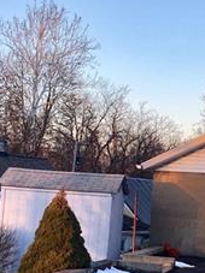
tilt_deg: +6.3
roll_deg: -3.5
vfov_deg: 20.0
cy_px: 113
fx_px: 775
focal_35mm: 98
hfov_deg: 15.0
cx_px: 151
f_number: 2.2
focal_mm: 4.15
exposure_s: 1/234
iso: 25
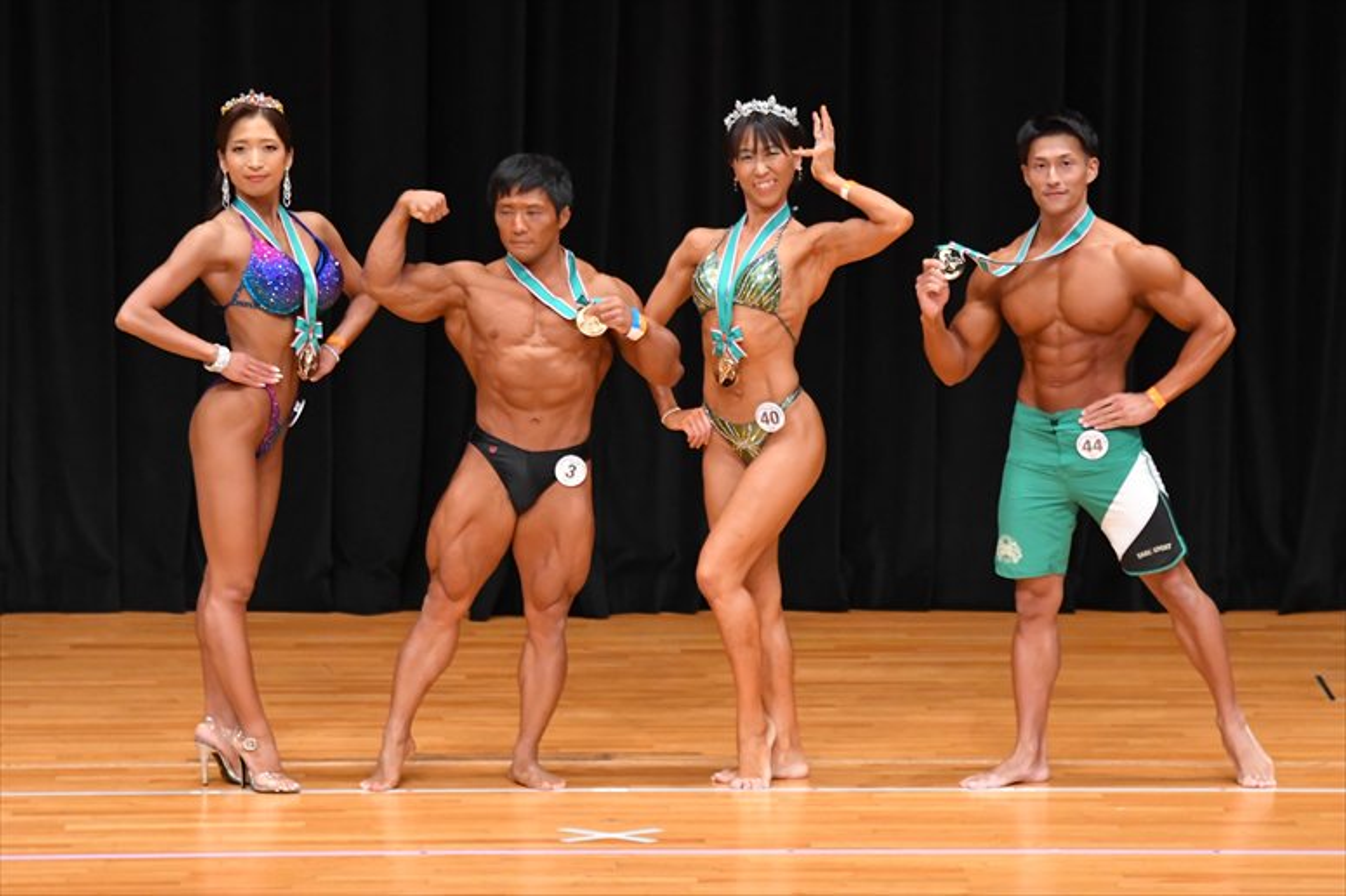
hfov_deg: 8.1
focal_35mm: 255
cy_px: 448
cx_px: 673
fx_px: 9530
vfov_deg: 5.4
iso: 4000
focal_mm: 170
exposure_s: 1/400
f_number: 5.6
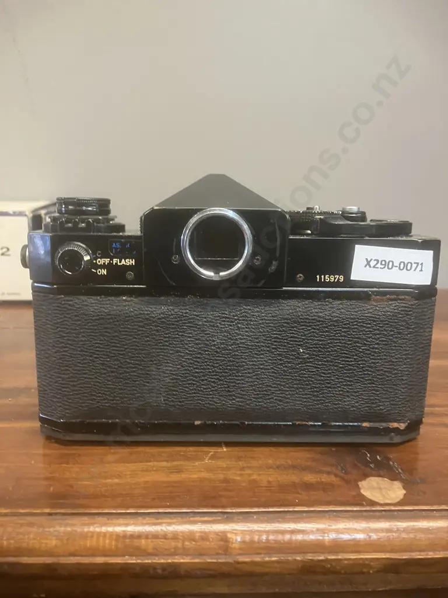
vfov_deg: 63.4
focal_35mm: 28
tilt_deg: -13.0
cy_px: 299
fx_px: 483
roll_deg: -1.0
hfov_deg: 49.7
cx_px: 224
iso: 320
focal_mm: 3.99
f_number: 1.8
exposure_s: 1/33
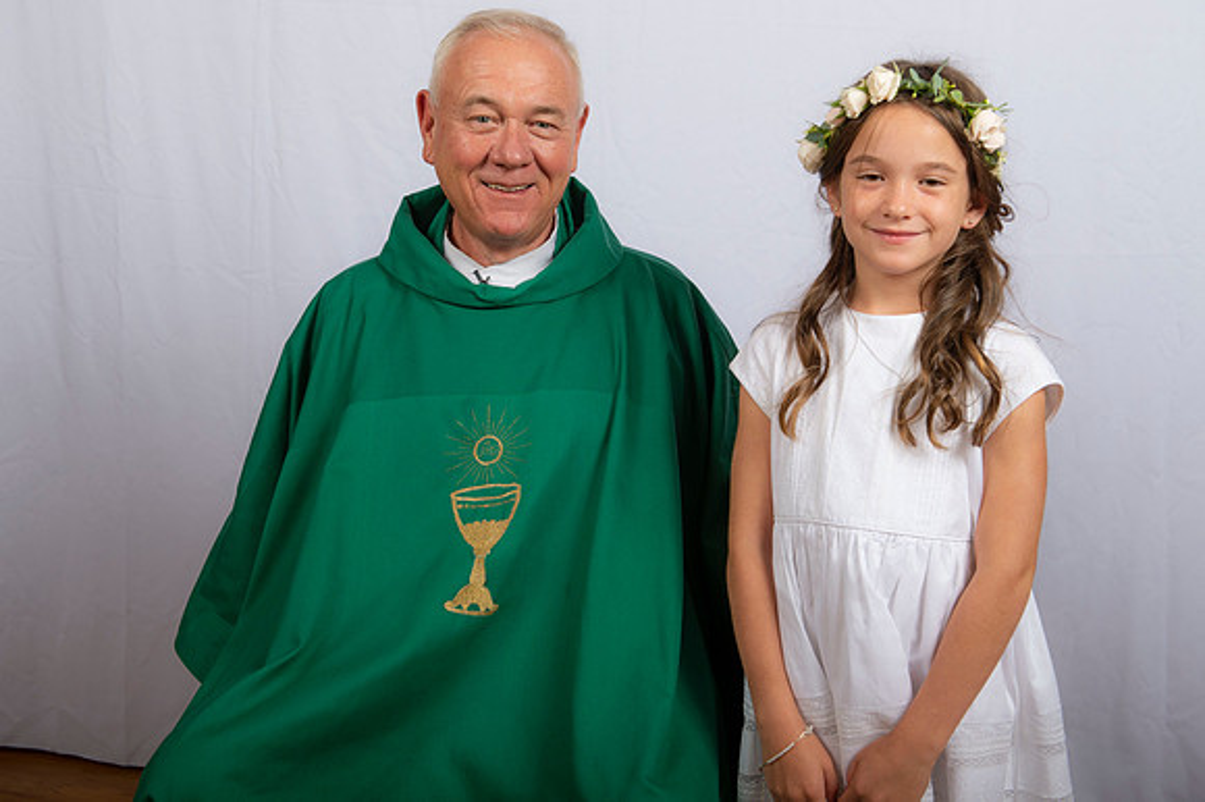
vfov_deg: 27.0
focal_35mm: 50
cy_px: 401
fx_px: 1673
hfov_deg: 39.6
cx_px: 602
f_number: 8
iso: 320
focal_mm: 50
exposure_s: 1/200
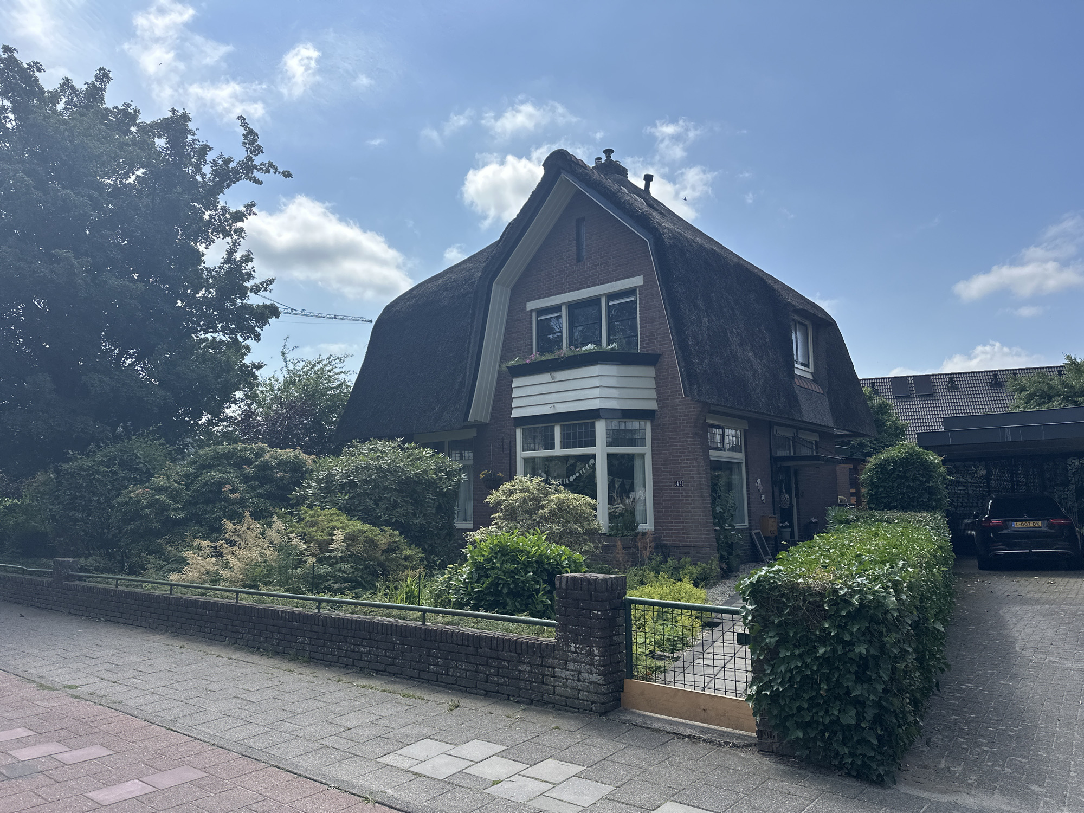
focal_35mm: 24
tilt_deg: +7.6
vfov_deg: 56.8
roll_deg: +0.5
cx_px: 542
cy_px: 406
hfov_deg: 71.6
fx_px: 752
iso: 80
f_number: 1.78
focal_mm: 6.86
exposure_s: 1/6623
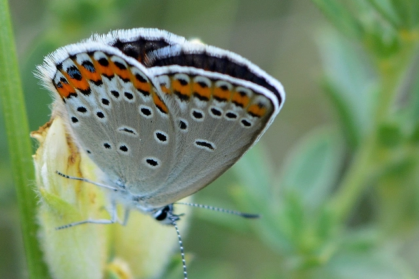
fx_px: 1745
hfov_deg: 13.7
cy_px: 140
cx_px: 210
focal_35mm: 150
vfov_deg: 9.1
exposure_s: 1/125
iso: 320
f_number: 8
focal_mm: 100
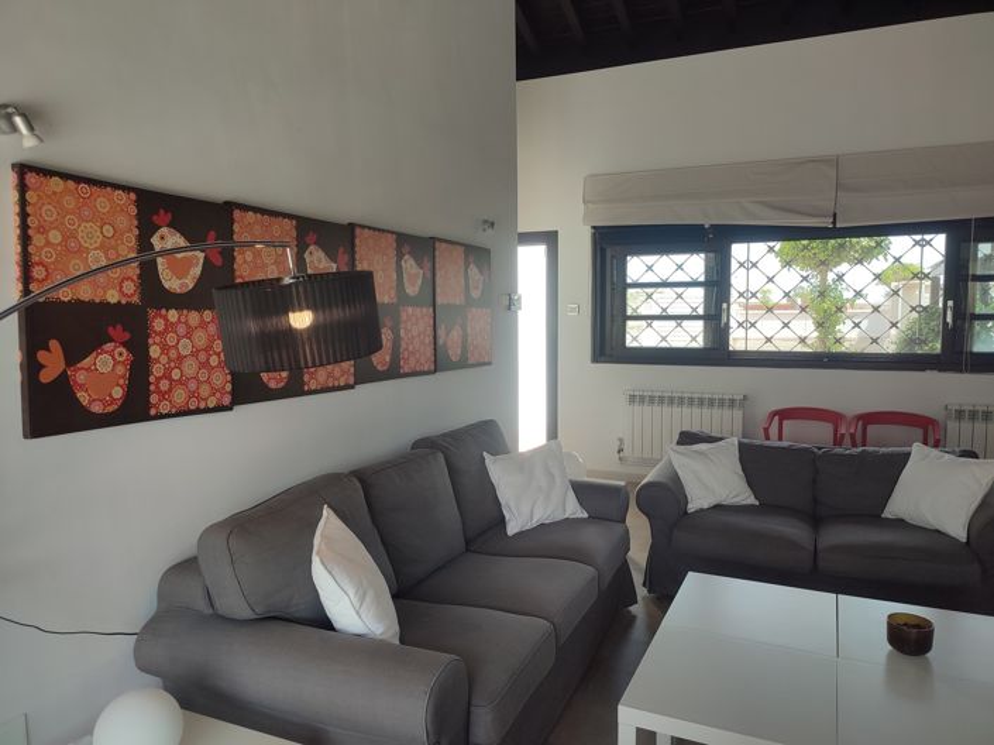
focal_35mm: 25
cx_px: 497
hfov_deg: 69.4
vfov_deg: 54.8
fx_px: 718
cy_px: 372
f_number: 1.9
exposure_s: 1/114
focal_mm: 6.04
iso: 50
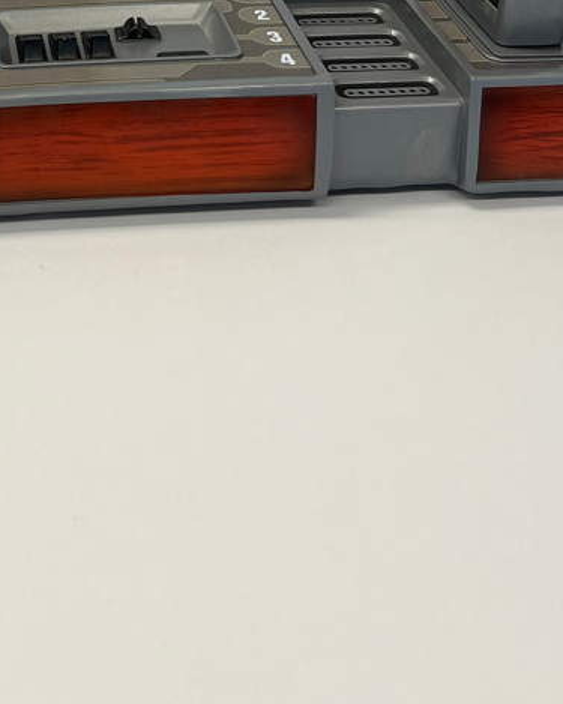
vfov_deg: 25.5
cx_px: 14
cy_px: -182
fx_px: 1354
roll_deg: -0.2
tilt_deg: -15.3
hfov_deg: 22.7
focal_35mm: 65
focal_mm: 5.1
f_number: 1.6
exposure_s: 1/101
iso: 50
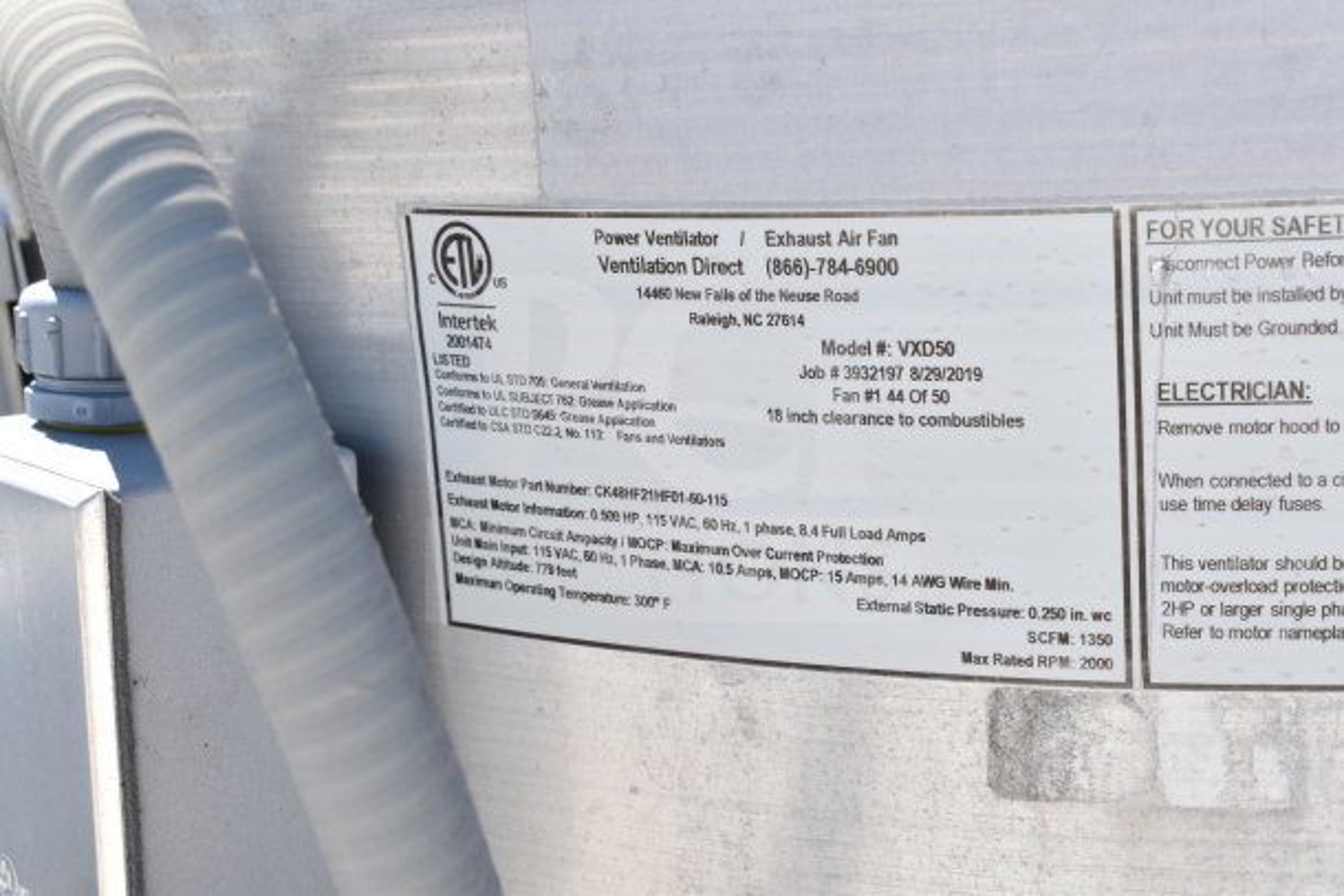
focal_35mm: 60
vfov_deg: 22.6
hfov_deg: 33.4
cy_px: 448
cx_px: 672
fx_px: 2240
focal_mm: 40
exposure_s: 1/250
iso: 200
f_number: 8
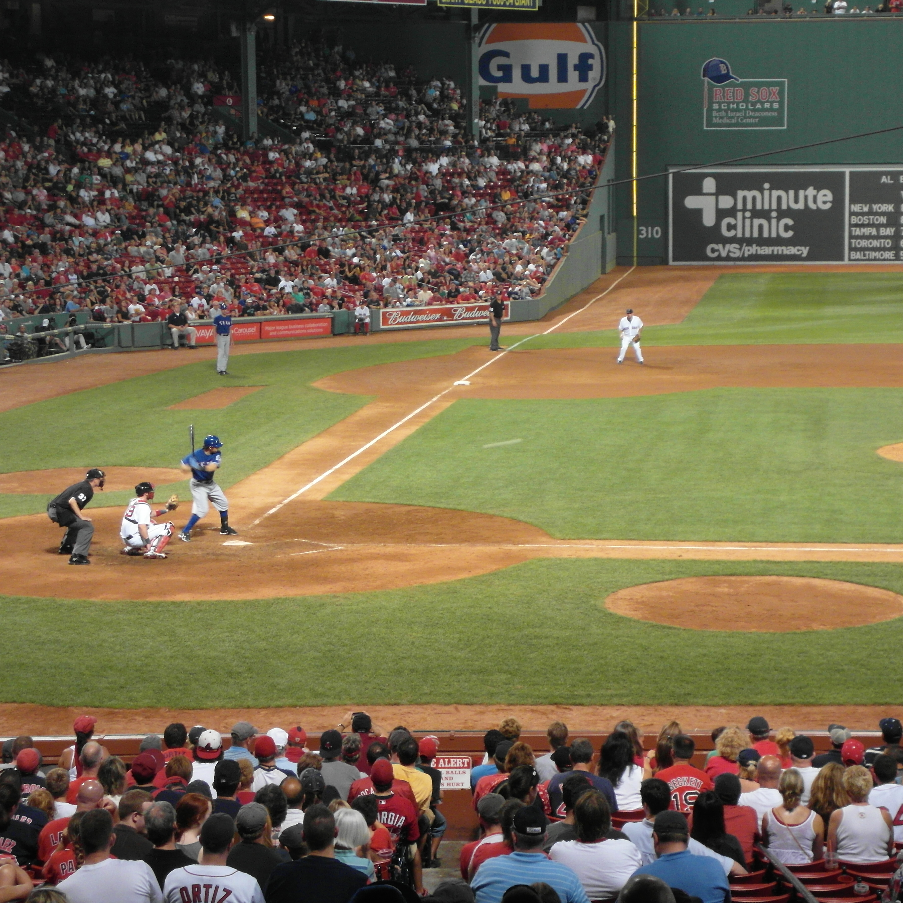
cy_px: 449
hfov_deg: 18.3
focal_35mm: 95
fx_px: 2804
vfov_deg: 18.3
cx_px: 567
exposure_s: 1/45
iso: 400
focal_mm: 14.6
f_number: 5.7
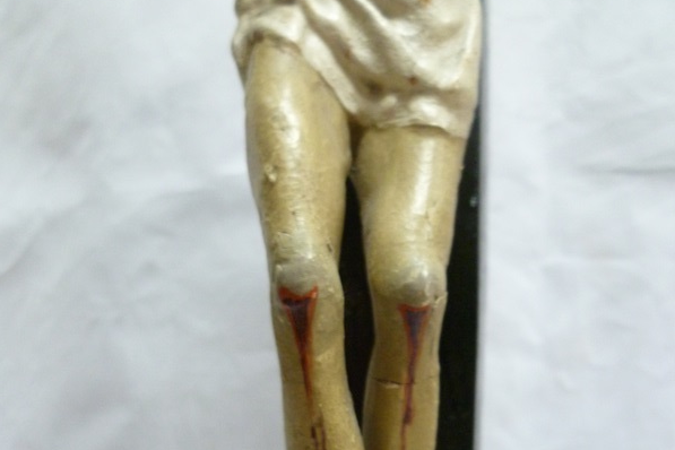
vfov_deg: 33.2
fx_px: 731
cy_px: 363
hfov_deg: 49.6
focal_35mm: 39
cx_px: 337
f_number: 2.8
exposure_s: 1/15
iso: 400
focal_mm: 5
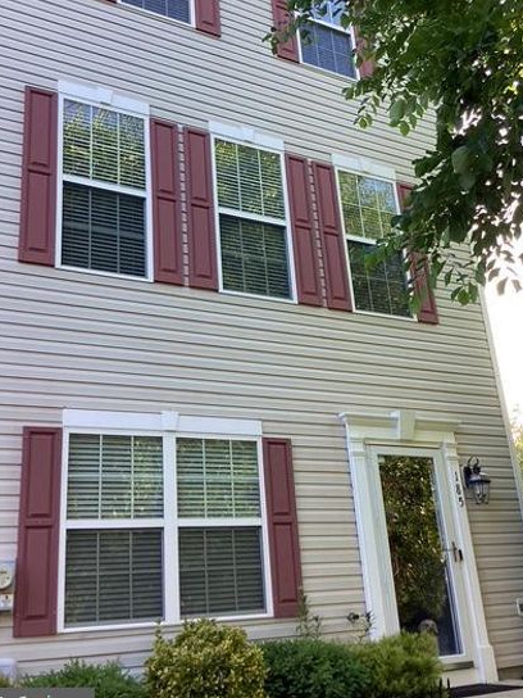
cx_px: 276
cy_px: 305
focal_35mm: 38
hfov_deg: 37.7
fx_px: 766
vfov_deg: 48.9
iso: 32
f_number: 2.4
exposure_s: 1/120
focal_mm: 3.3
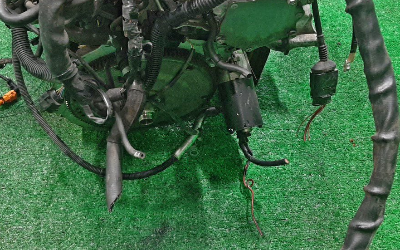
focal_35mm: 45
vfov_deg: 28.6
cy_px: 118
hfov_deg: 44.1
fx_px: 490
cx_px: 153
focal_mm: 3.93
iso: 242
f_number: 1.7
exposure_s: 1/50
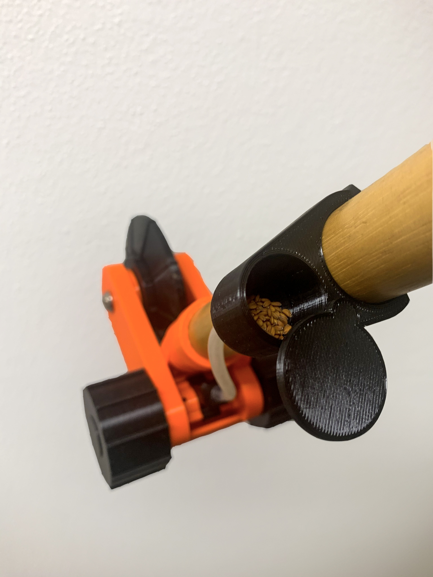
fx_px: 434
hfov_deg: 53.1
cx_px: 216
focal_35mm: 26
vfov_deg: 67.3
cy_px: 288
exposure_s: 1/50
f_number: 1.8
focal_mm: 4.25
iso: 80
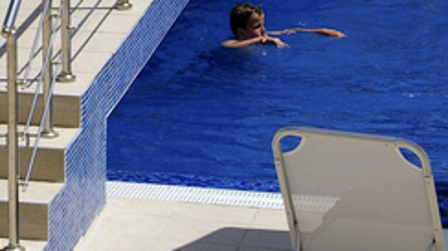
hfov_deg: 10.7
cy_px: -213
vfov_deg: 6.1
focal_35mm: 196
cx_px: -154
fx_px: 2327
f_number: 13
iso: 200
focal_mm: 38
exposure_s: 1/350
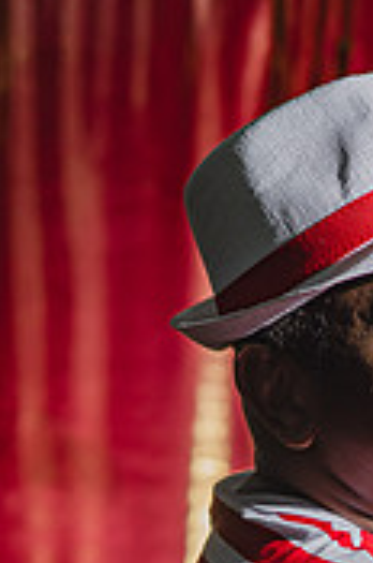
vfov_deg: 9.3
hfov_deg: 6.2
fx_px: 3417
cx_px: 426
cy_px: 631
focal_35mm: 219
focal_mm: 85
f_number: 3.2
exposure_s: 1/200
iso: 125
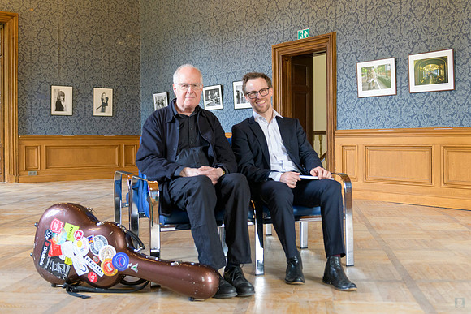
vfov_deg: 31.3
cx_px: 251
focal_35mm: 43
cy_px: 147
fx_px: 560
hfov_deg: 45.6
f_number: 3.5
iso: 2000
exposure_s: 1/80
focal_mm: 38
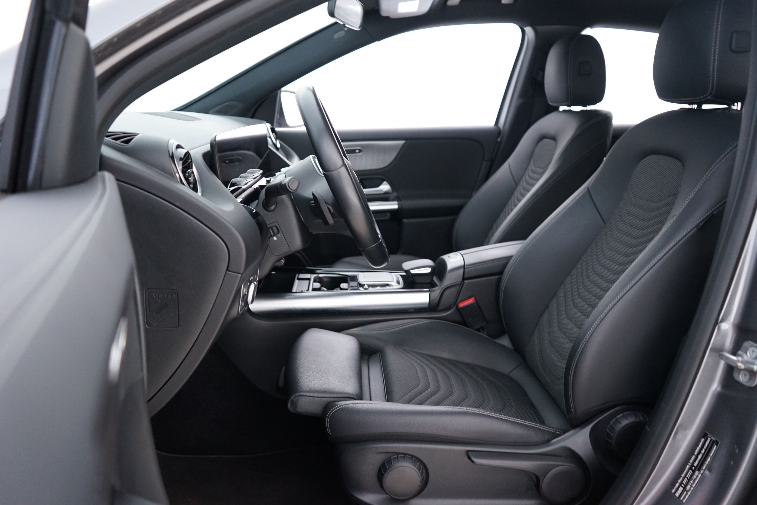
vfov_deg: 45.0
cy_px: 252
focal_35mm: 29
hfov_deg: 63.7
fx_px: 610
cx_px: 378
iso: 2500
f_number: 3.5
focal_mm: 29
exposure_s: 1/5
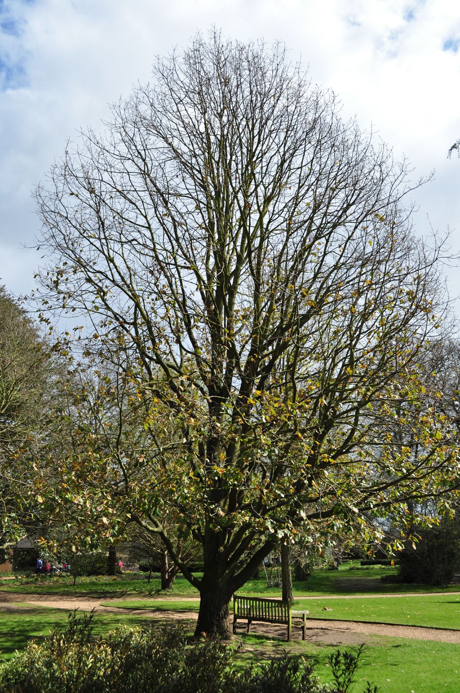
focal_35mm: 33
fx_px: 634
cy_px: 346
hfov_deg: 39.9
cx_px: 230
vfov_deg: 57.3
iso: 250
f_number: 8
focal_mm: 22
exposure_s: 1/800
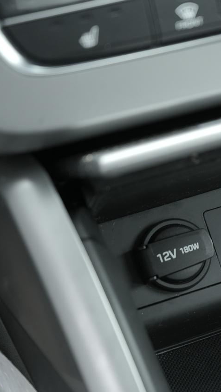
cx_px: 278
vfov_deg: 20.7
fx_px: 1073
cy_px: 197
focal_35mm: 103
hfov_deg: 11.5
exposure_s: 1/200
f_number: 5.6
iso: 1000
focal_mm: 65
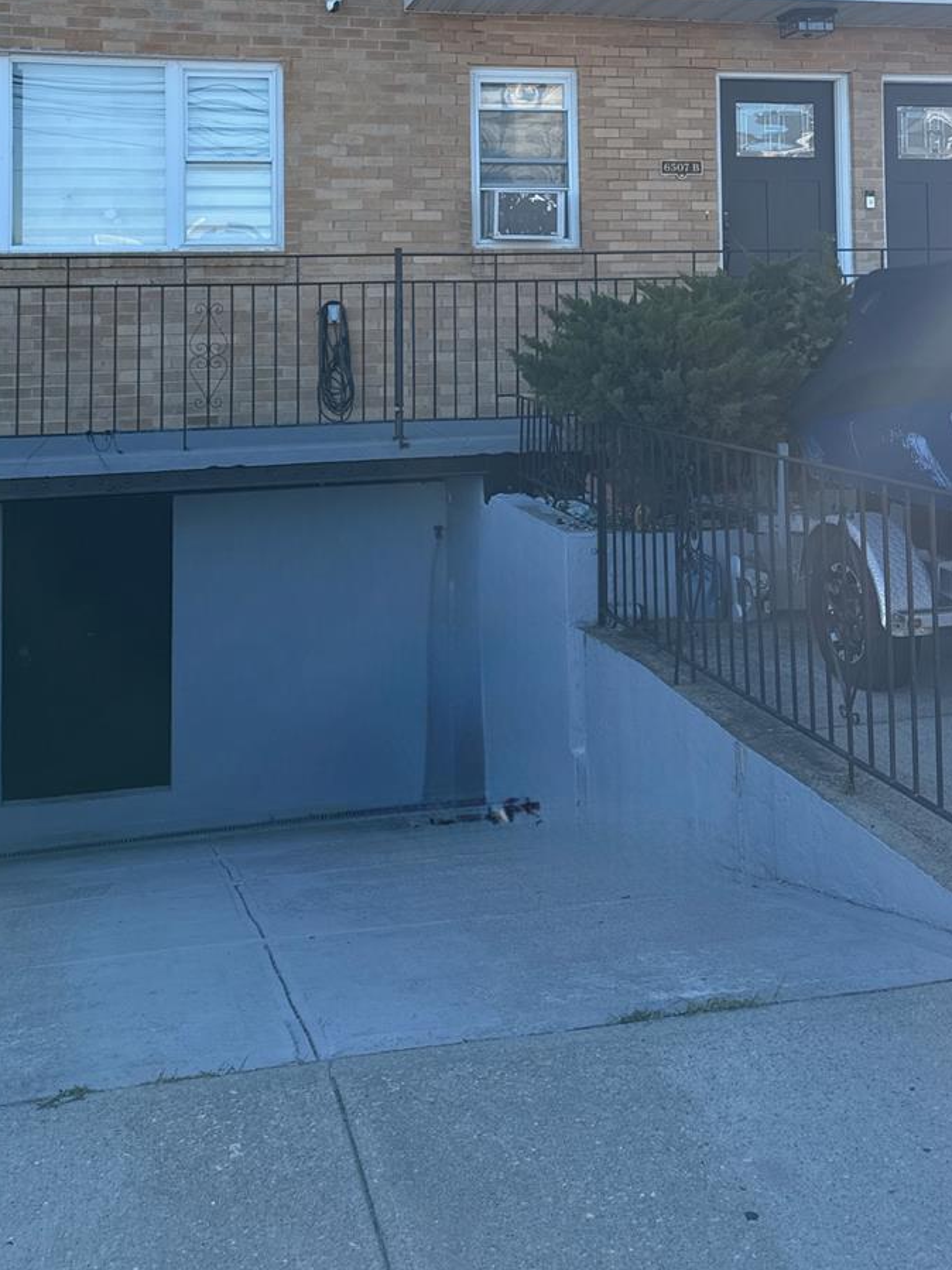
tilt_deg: +3.2
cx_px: 506
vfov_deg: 43.1
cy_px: 209
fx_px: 1504
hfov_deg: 35.1
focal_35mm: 41
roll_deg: +0.3
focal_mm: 6.76
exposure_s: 1/1901
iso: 100
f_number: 1.78
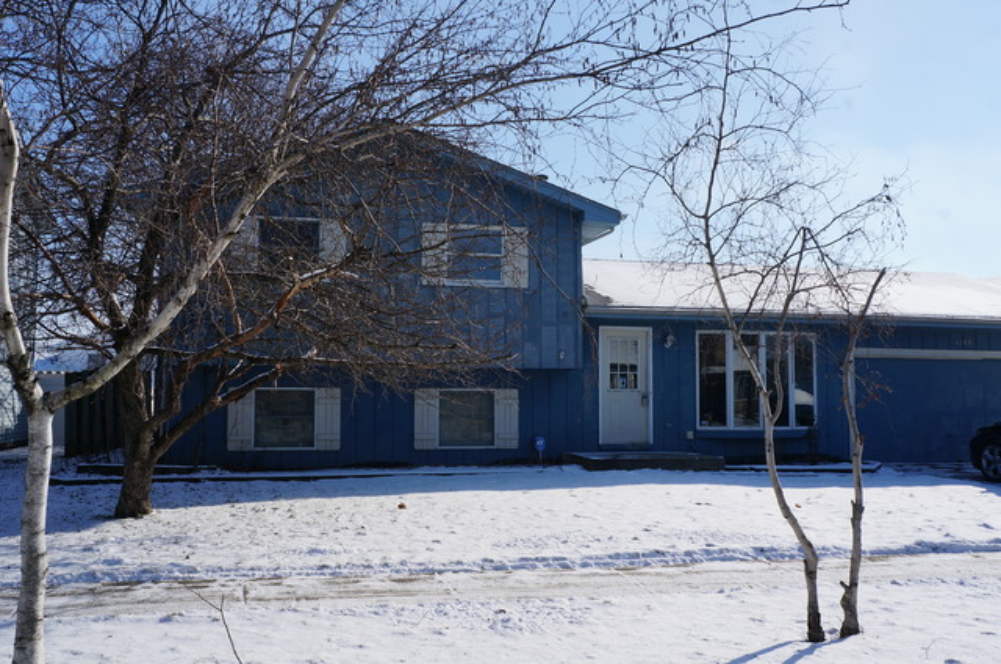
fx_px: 916
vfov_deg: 39.9
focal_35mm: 33
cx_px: 500
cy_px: 332
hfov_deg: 57.3
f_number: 13
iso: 100
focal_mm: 22
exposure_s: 1/160
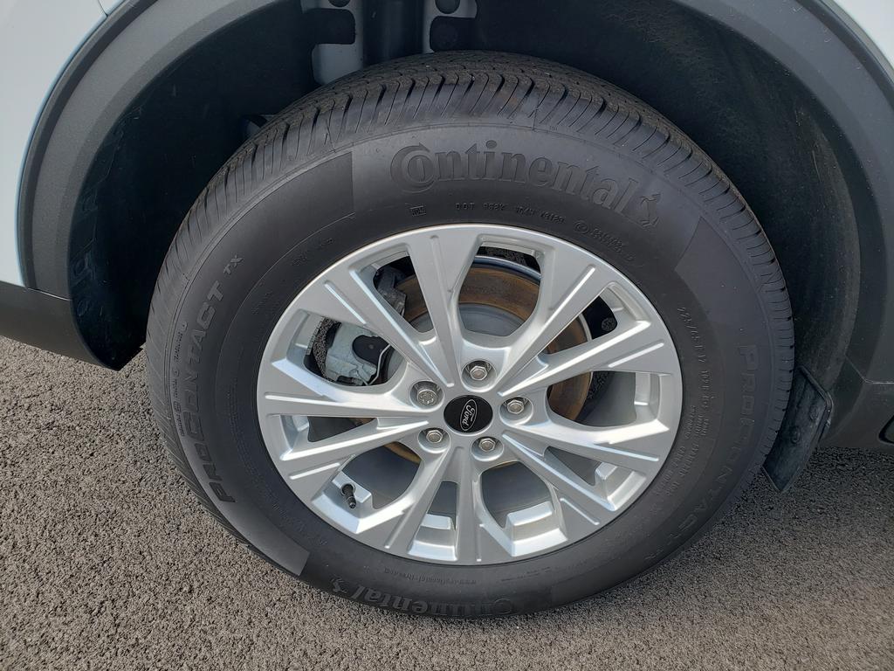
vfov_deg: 53.1
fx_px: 671
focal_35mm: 26
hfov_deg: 67.3
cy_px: 336
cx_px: 447
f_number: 2.4
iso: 50
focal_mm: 4.3
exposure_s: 1/286
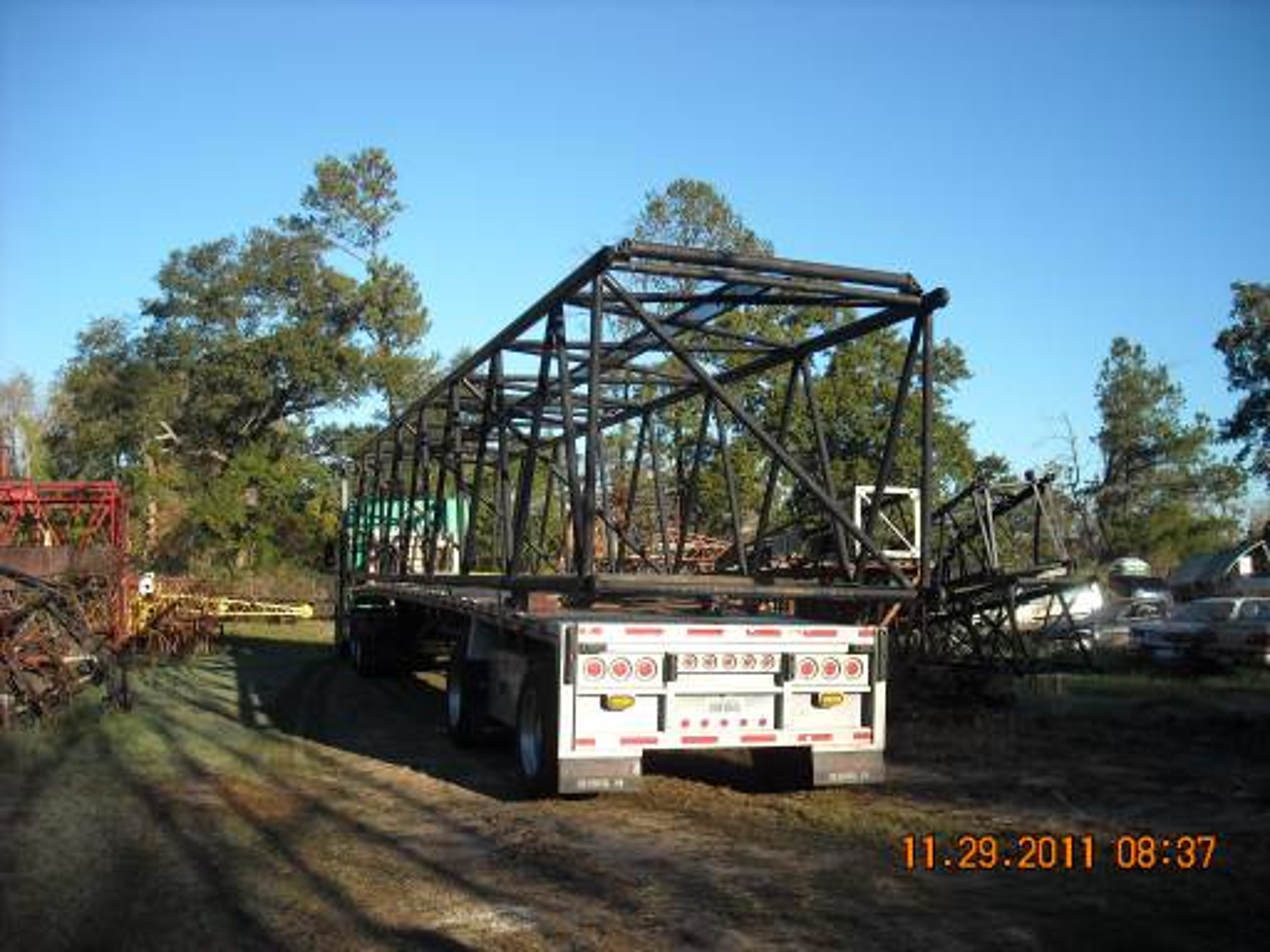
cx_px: 635
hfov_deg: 52.6
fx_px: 1284
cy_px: 476
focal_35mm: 35
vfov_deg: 40.7
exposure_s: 1/161
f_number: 5.6
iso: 64
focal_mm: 5.7
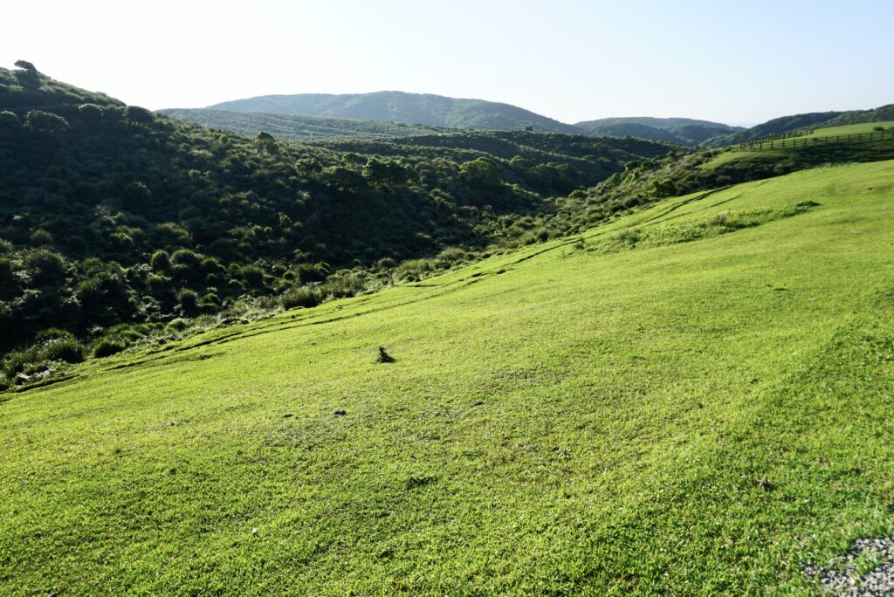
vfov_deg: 53.2
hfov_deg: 73.7
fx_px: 596
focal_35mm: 24
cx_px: 447
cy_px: 298
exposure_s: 1/100
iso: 100
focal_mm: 16
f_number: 10
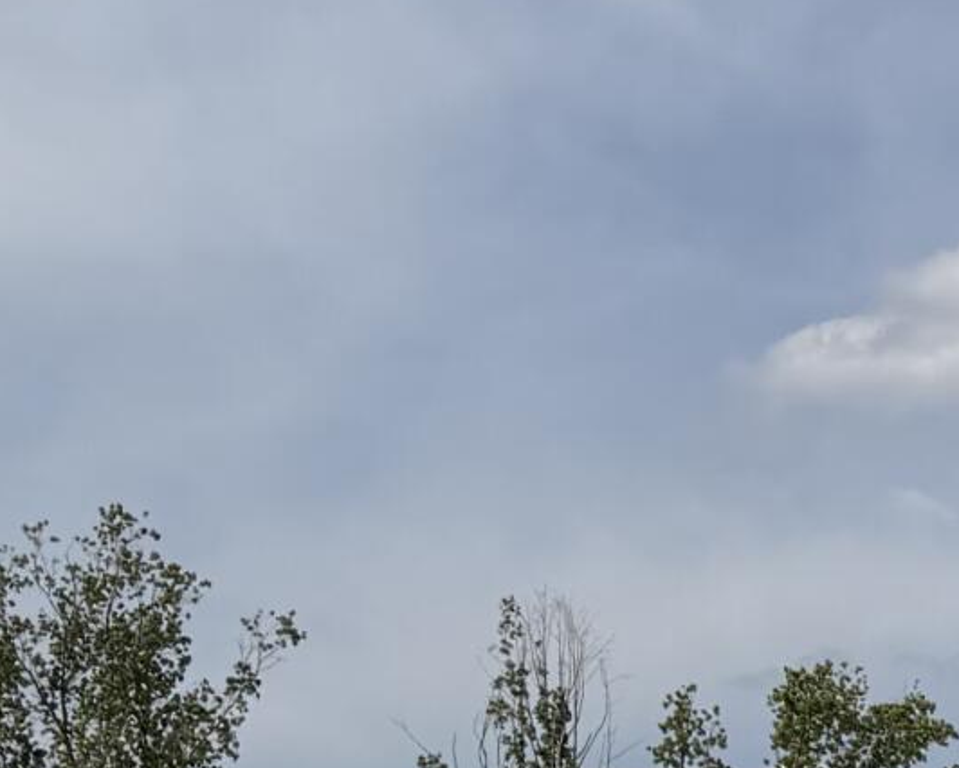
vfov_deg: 11.0
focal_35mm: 132
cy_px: 1314
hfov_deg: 12.9
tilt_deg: +3.2
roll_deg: -0.8
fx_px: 3748
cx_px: 1833
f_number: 1.78
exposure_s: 1/9091
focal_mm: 6.76
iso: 80
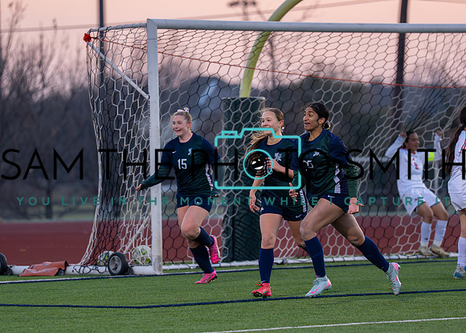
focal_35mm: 317
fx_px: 4191
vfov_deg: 4.5
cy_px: 184
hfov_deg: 6.4
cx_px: 230
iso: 1250
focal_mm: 200
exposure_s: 1/1000
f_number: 2.8
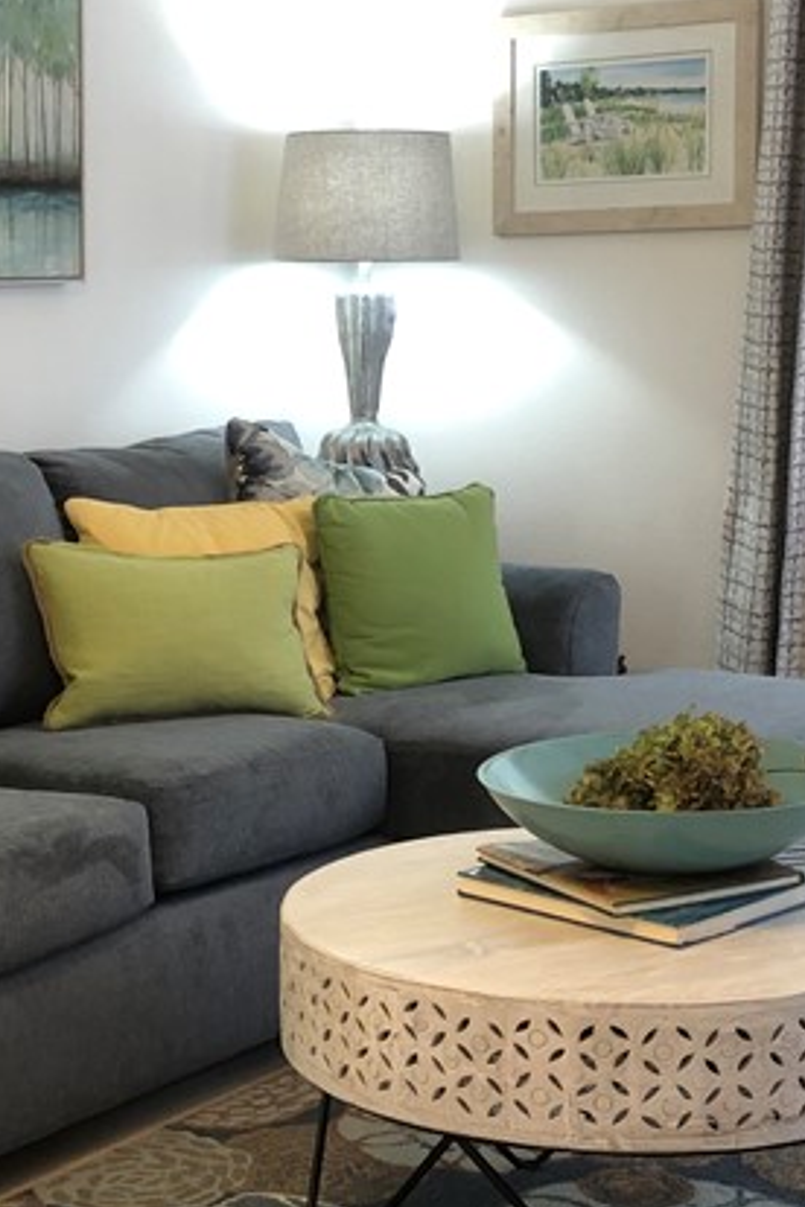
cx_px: 303
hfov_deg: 18.9
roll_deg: -0.5
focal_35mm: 72
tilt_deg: -8.0
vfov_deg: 28.1
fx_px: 2415
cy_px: 618
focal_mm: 3.99
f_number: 1.8
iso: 40
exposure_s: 1/15
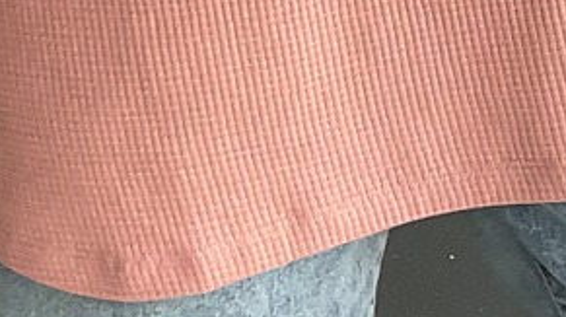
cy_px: -299
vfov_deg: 6.7
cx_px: 280
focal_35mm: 174
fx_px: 2609
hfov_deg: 12.4
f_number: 1.8
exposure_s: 1/60
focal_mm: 3
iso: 80
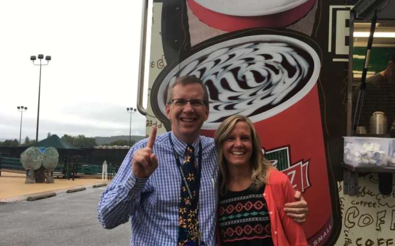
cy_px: 139
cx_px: 199
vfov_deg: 40.5
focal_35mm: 31
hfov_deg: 61.2
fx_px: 334
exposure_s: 1/123
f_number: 2.2
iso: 25
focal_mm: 4.15
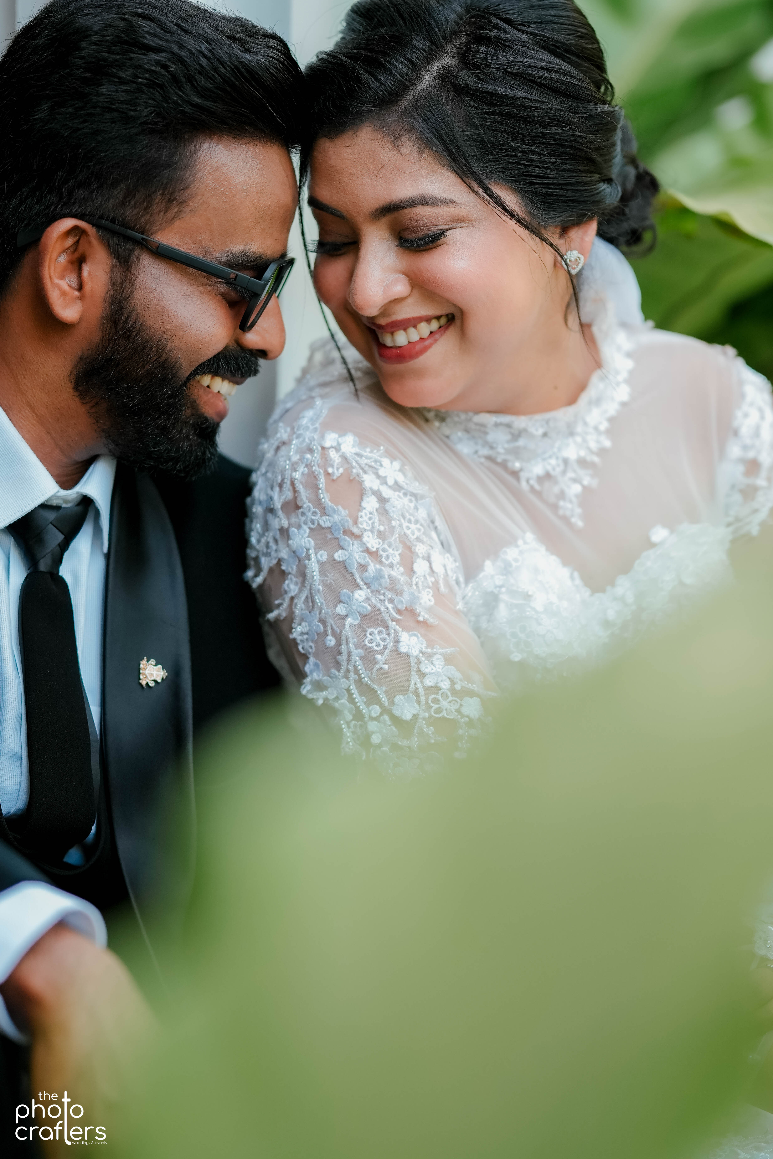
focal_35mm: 128
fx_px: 4122
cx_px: 384
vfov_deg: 16.0
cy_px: 584
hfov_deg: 10.7
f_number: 1.4
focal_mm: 85
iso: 500
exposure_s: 1/1250
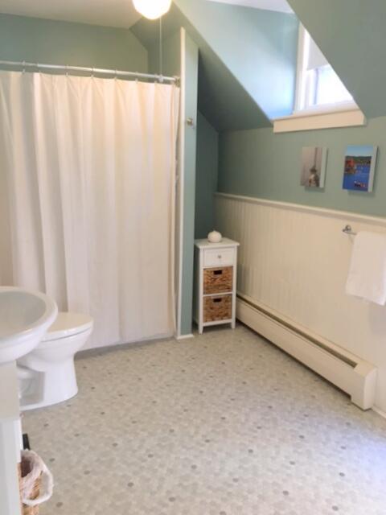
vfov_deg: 61.7
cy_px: 258
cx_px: 193
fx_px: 431
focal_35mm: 29
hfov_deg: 48.2
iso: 64
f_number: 2.2
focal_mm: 4.15
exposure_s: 1/30
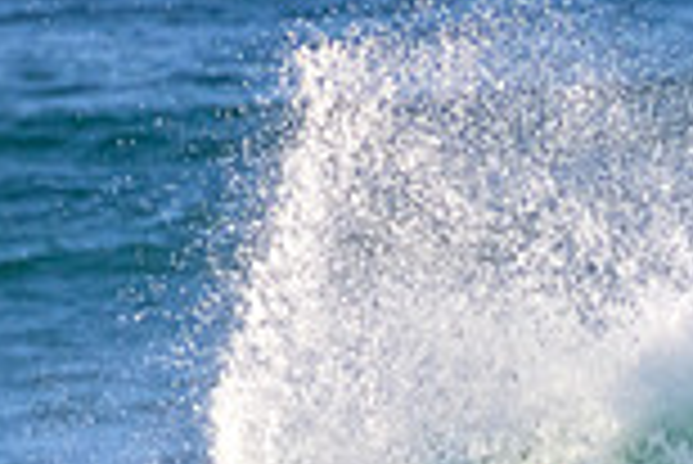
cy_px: 795
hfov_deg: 0.7
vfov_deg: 0.5
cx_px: 504
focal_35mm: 3016
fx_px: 58112
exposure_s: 1/1250
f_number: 11
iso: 1600
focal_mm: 800
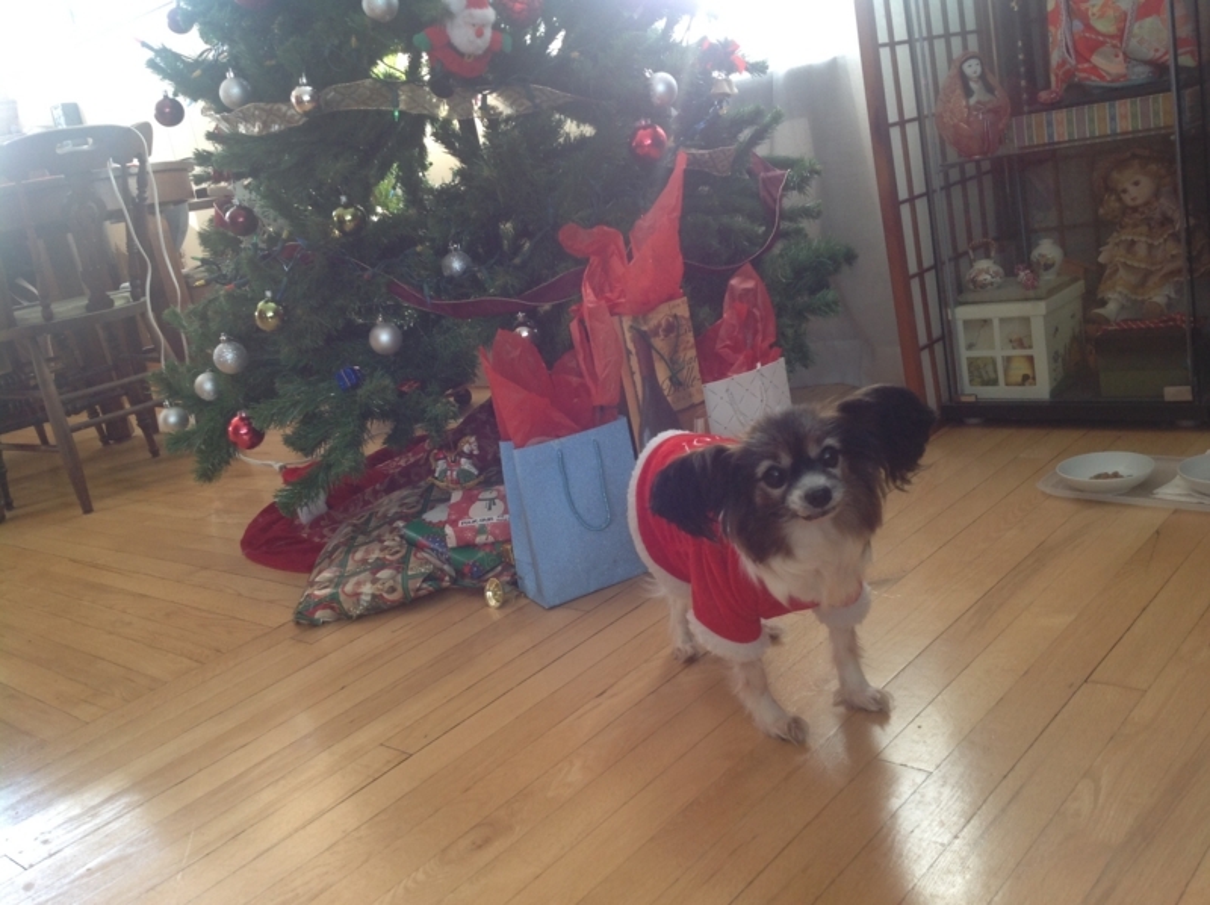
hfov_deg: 52.7
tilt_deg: -14.5
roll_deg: +10.0
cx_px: 605
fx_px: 1222
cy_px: 452
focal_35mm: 35
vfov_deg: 40.6
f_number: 2.4
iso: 64
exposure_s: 1/15
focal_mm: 4.28
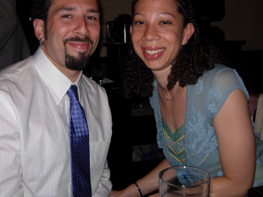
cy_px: 74
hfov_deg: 40.4
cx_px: 124
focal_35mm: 47
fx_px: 357
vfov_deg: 30.8
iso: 50
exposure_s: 1/45.2
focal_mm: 7.5
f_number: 2.7
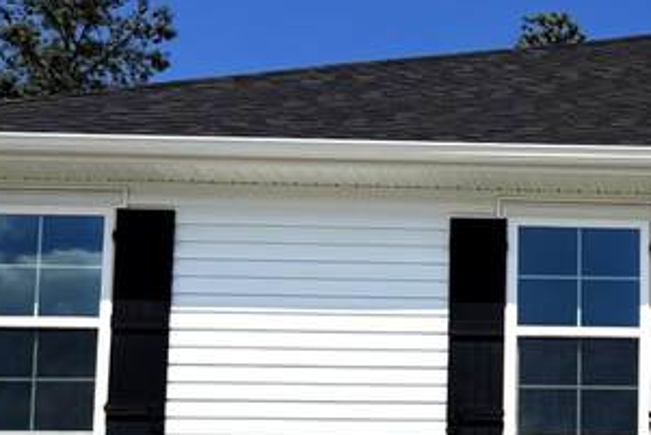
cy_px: 545
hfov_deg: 17.5
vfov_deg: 12.6
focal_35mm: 106
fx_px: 1918
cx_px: 941
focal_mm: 6.76
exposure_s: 1/14286
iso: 80
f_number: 1.78
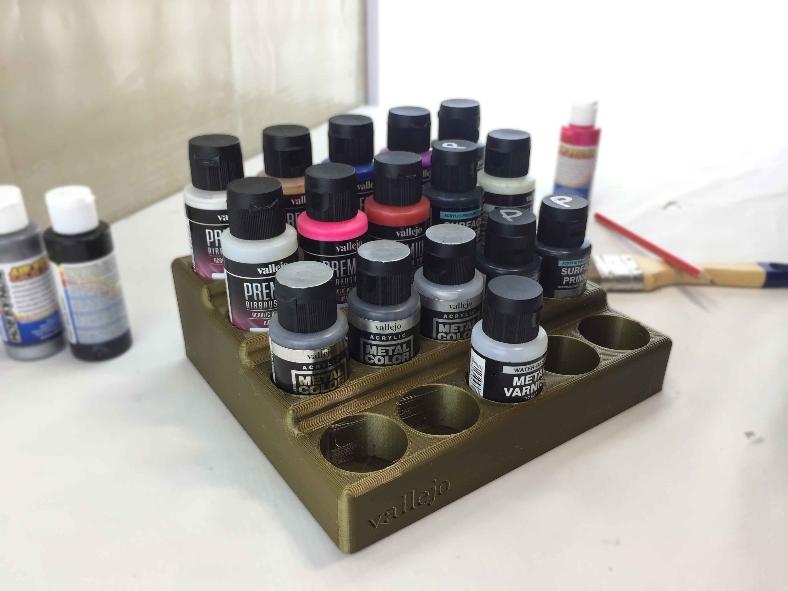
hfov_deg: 61.7
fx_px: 660
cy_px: 296
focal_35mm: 29
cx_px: 394
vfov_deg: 48.2
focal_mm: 4.15
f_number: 2.2
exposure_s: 1/140
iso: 32
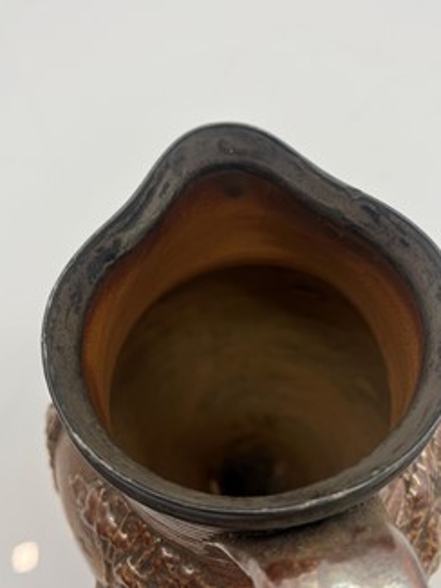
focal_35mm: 32
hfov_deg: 44.2
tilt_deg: -59.3
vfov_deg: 56.8
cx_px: 235
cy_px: 286
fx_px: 543
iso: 32
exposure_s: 1/100
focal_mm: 5.1
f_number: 1.6
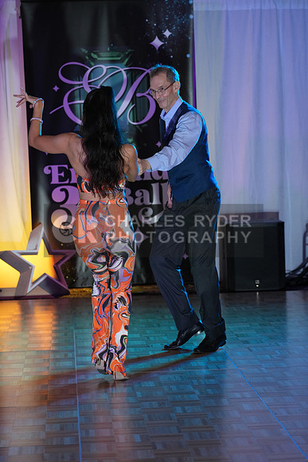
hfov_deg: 13.0
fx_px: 1347
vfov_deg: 19.5
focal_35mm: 105
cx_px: 154
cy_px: 231
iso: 1000
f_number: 4
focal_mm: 105
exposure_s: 1/200
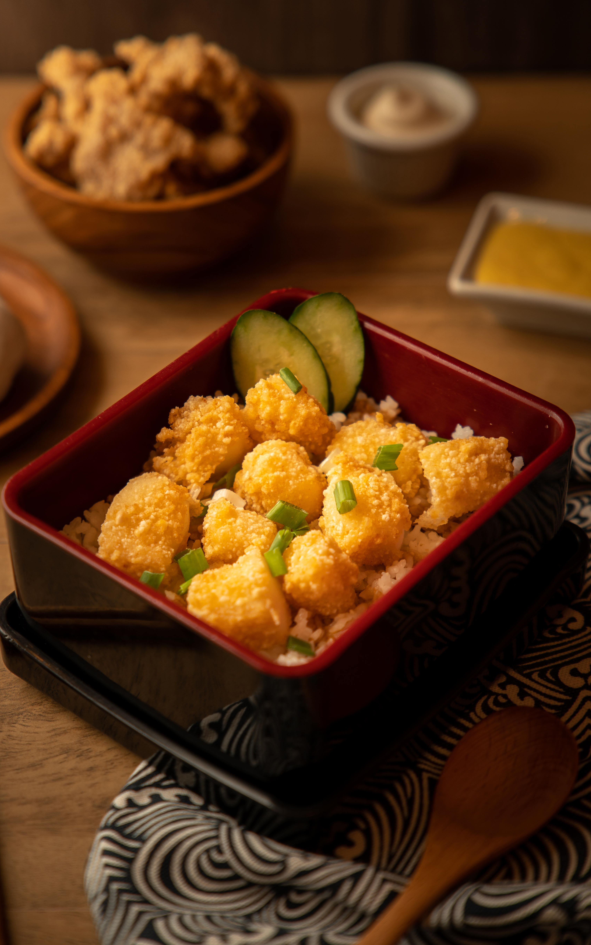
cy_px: 431
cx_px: 248
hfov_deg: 16.5
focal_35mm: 79
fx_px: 2036
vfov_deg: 26.1
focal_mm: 70
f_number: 2.8
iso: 100
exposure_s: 1/160
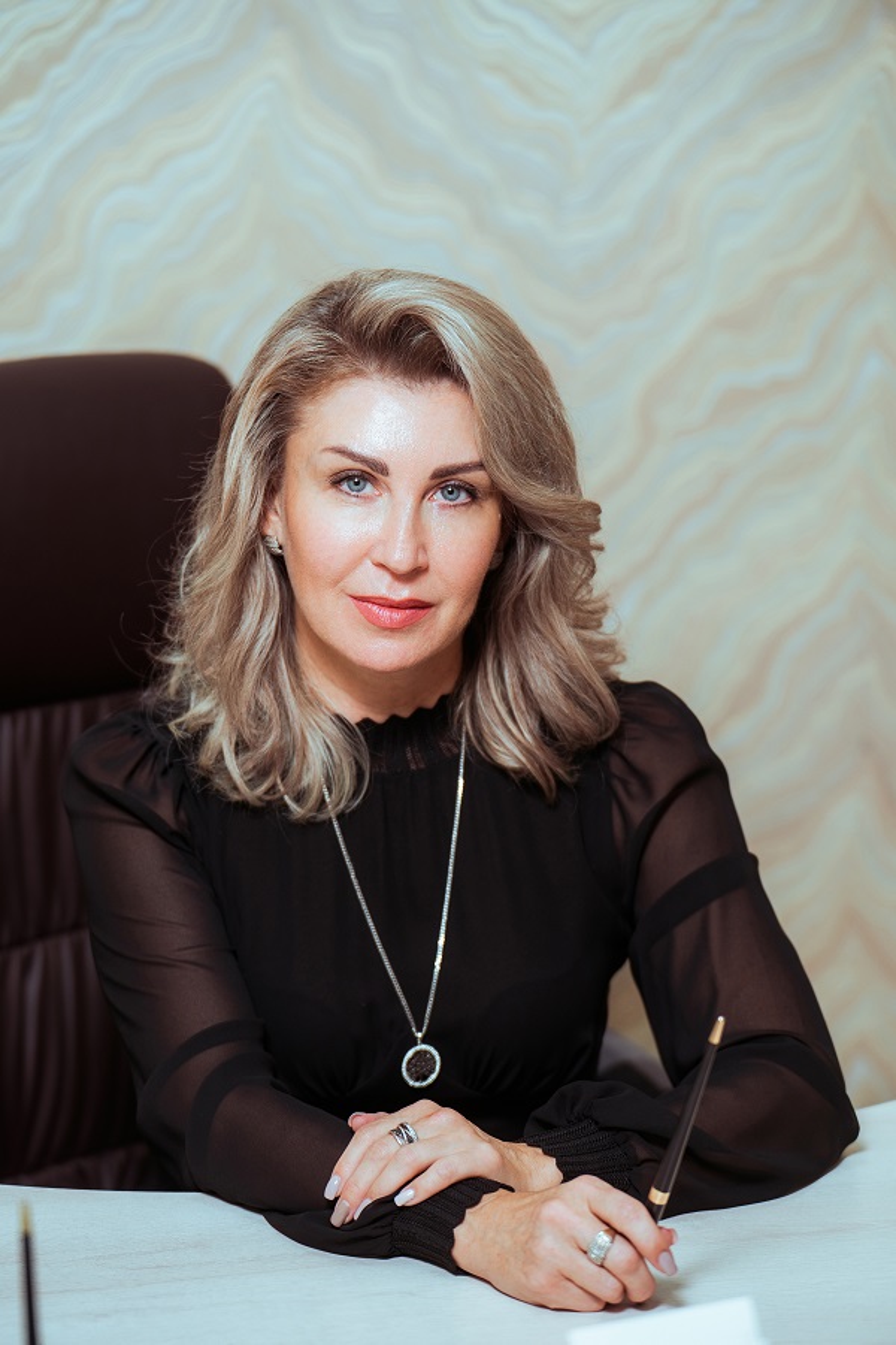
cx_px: 448
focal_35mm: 110
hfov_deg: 12.5
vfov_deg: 18.6
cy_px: 672
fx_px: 4106
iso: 320
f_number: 3.2
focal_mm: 110
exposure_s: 1/200
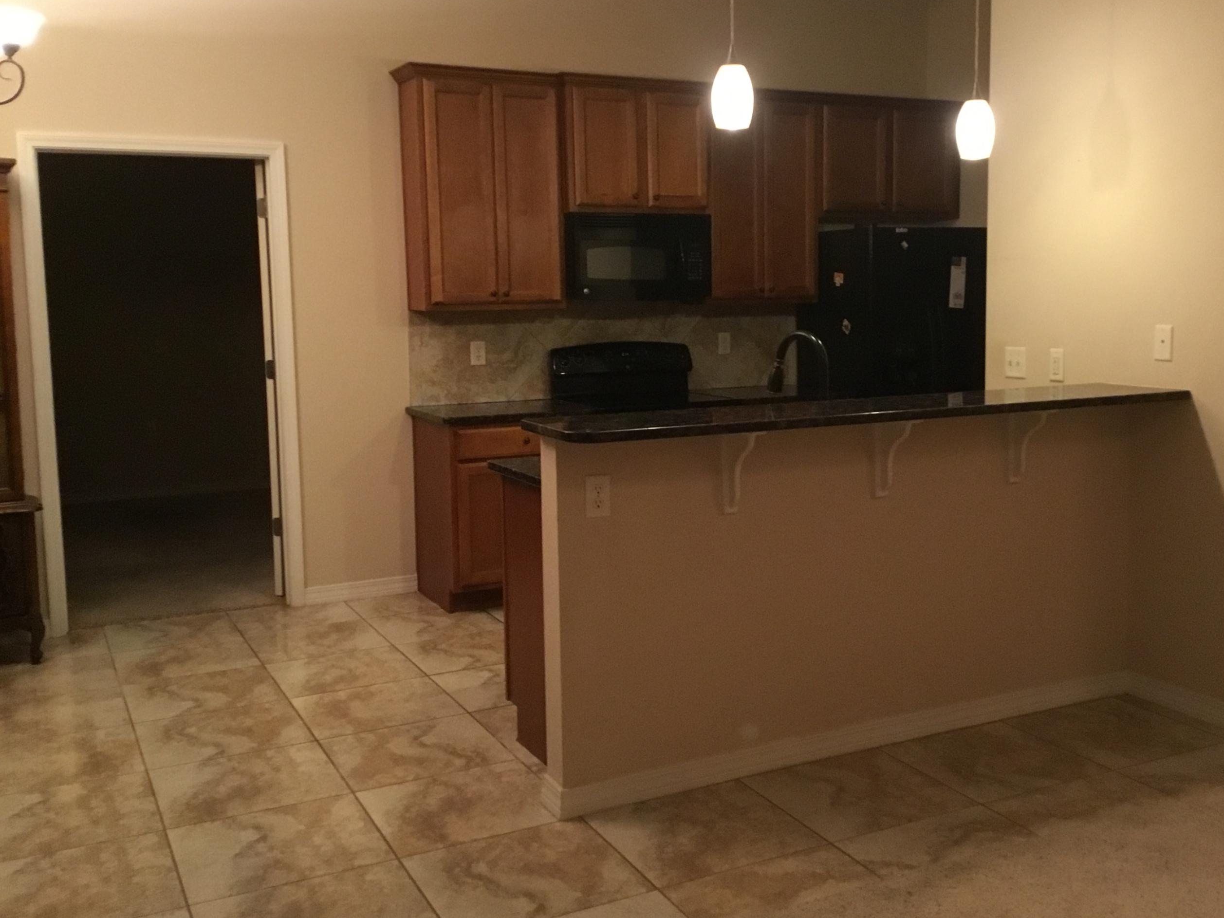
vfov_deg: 38.6
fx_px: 1308
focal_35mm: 37
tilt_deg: -4.5
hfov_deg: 49.9
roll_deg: +2.4
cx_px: 730
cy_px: 410
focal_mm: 3.3
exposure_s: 1/30
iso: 250
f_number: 2.4
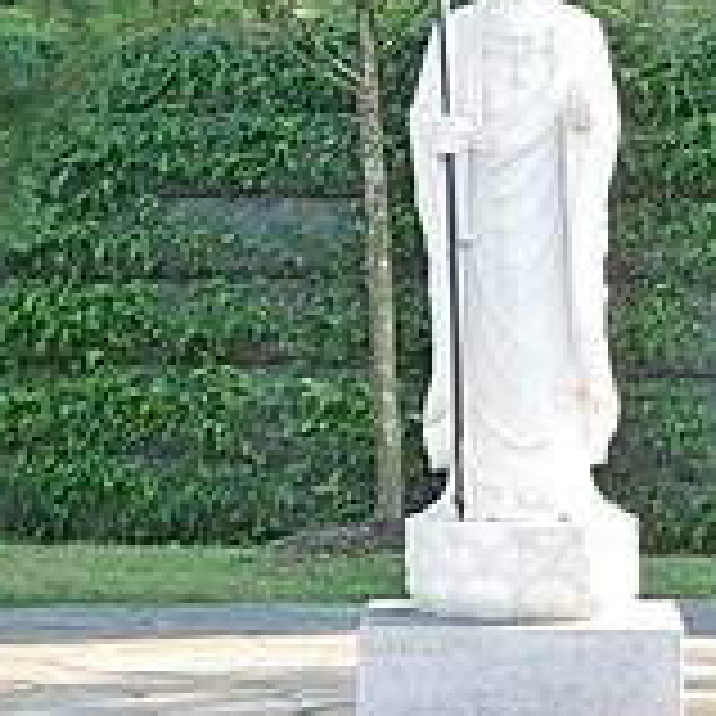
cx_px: 392
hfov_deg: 11.2
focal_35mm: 156
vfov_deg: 11.1
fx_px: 3651
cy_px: 52
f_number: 2.5
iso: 200
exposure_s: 1/250
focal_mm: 14
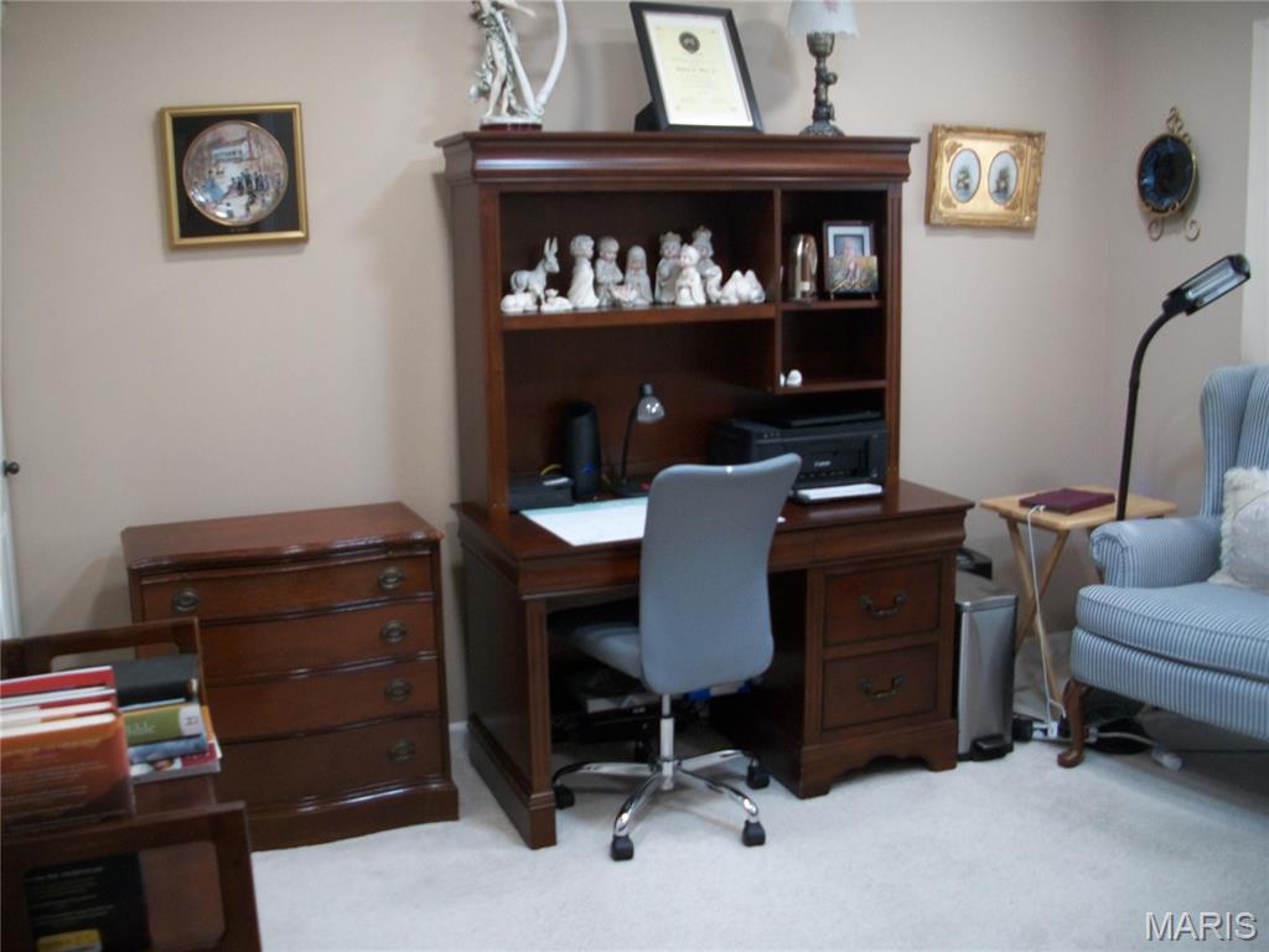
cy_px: 476
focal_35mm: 35
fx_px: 1283
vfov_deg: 40.7
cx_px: 634
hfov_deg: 52.6
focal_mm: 6.3
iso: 160
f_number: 3.1
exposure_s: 1/13
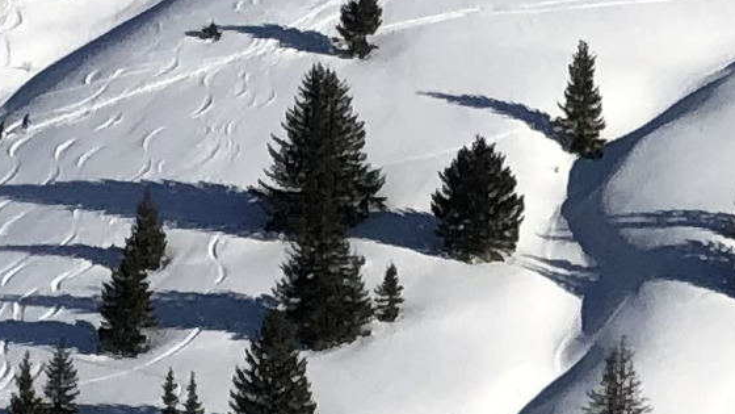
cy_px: -1443
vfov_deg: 2.9
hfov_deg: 5.3
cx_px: 446
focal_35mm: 405
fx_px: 7893
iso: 16
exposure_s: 1/2857
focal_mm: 6
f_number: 2.4
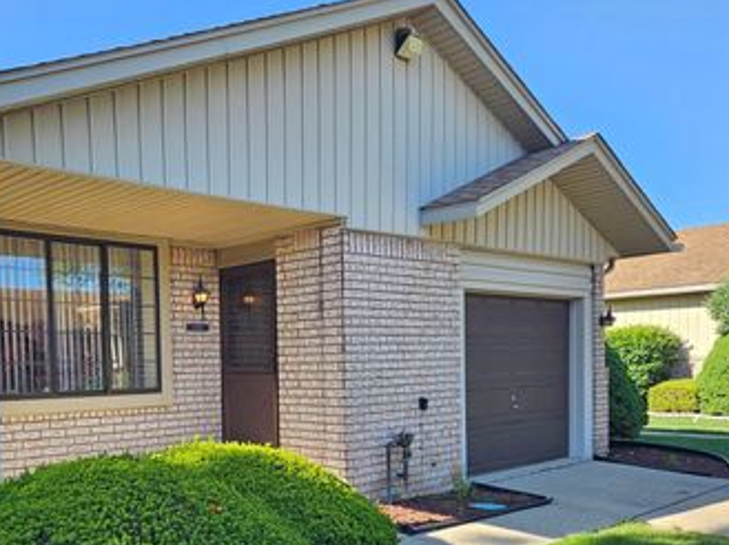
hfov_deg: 51.8
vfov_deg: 39.7
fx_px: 736
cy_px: 398
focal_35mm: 35
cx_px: 248
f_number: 1.8
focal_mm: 5.4
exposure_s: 1/505
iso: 25
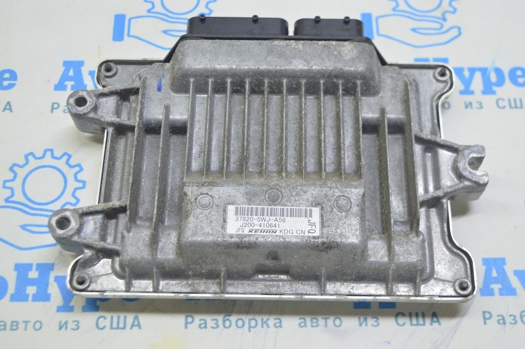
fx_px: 765
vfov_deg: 25.7
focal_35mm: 52
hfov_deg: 37.9
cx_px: 262
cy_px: 174
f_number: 5.6
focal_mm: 35
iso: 400
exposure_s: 1/20
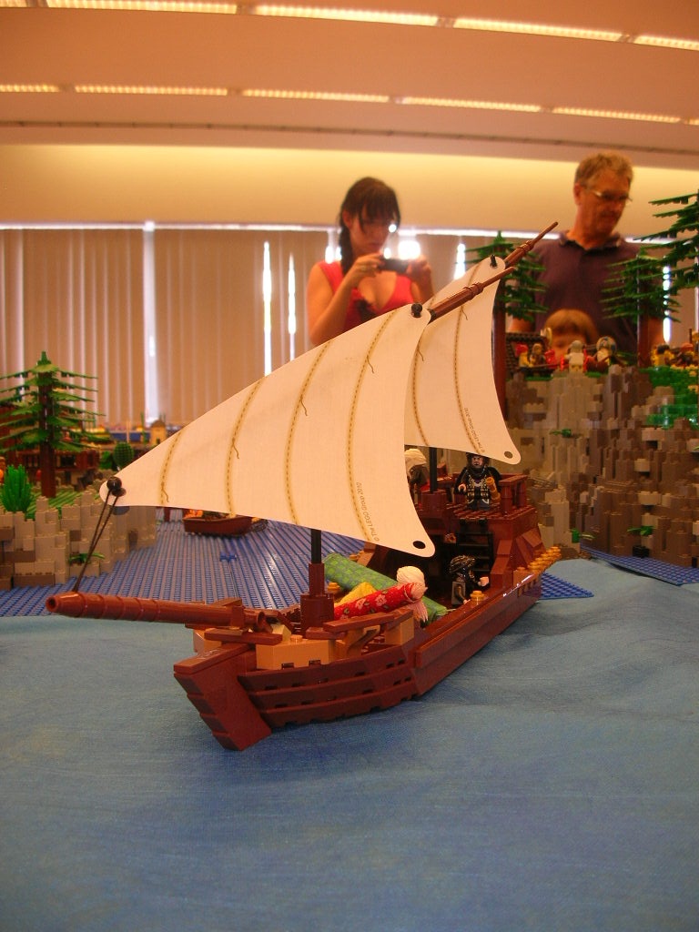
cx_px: 350
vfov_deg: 52.6
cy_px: 466
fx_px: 942
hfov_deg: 40.7
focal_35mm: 35
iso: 50
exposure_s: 1/14
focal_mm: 5.8
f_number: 2.8
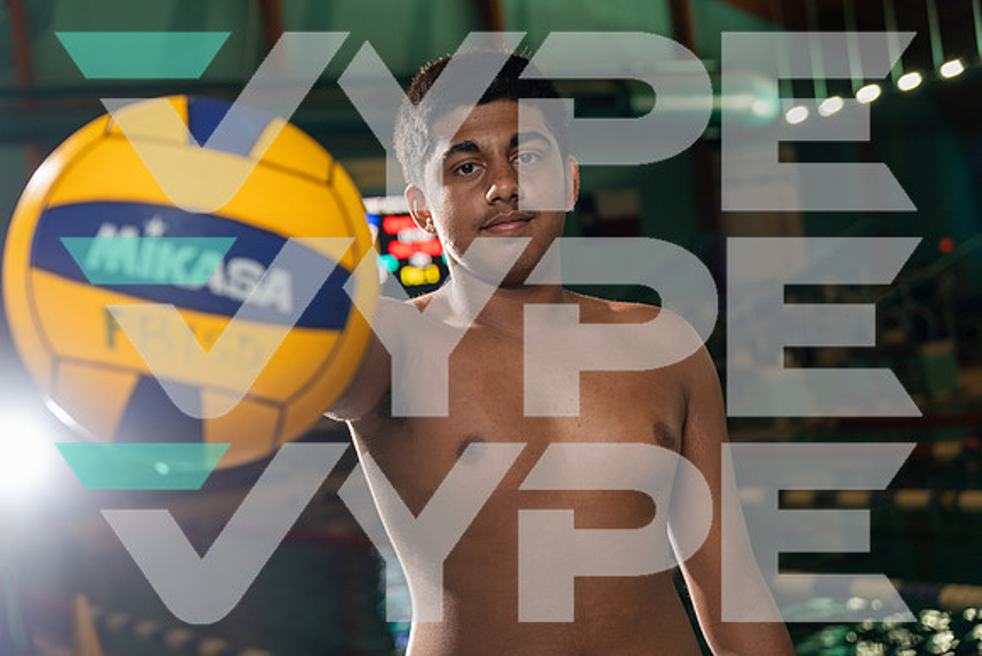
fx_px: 1610
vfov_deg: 23.0
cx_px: 491
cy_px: 328
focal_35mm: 59
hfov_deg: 33.9
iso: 500
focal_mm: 59
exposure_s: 1/250
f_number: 4
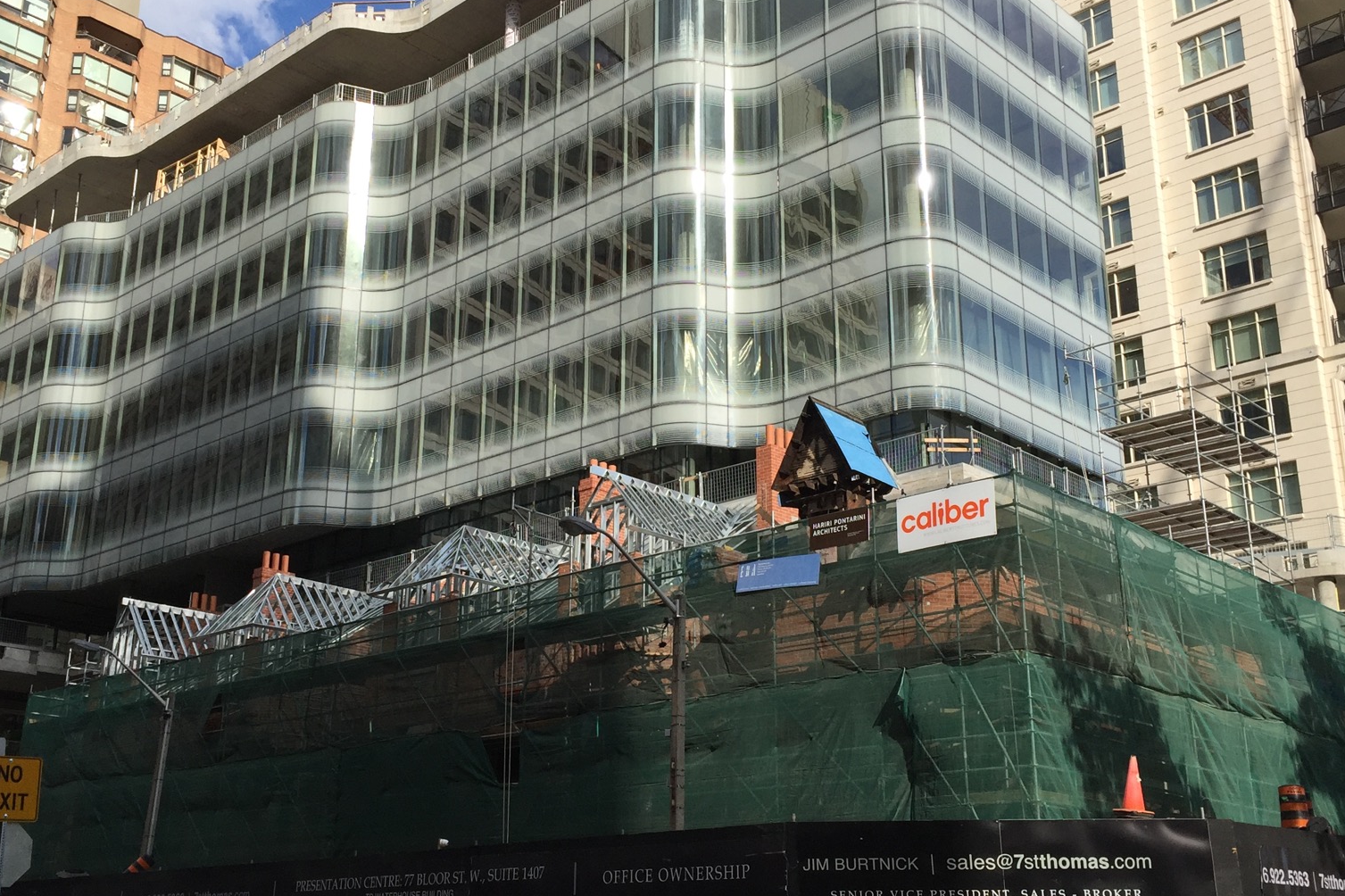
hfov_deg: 47.4
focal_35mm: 41
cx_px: 641
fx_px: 1531
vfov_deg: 32.6
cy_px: 440
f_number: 2.2
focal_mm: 4.15
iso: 32
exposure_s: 1/1799
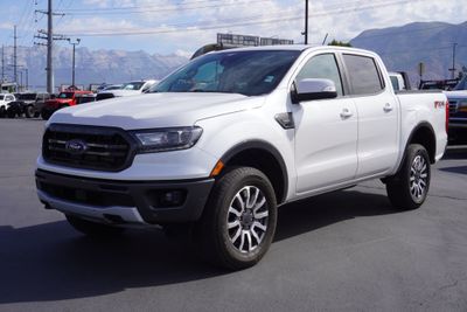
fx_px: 564
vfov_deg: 30.9
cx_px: 234
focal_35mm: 44
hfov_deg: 44.9
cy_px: 156
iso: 100
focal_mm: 29
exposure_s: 1/160
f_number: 11
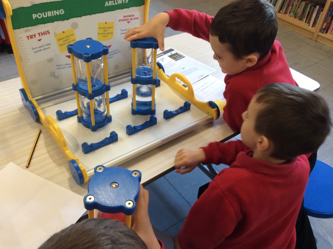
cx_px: 166
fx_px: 317
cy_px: 124
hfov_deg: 55.4
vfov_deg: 42.8
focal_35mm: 33
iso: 100
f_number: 2.4
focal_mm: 3.3
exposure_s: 1/24
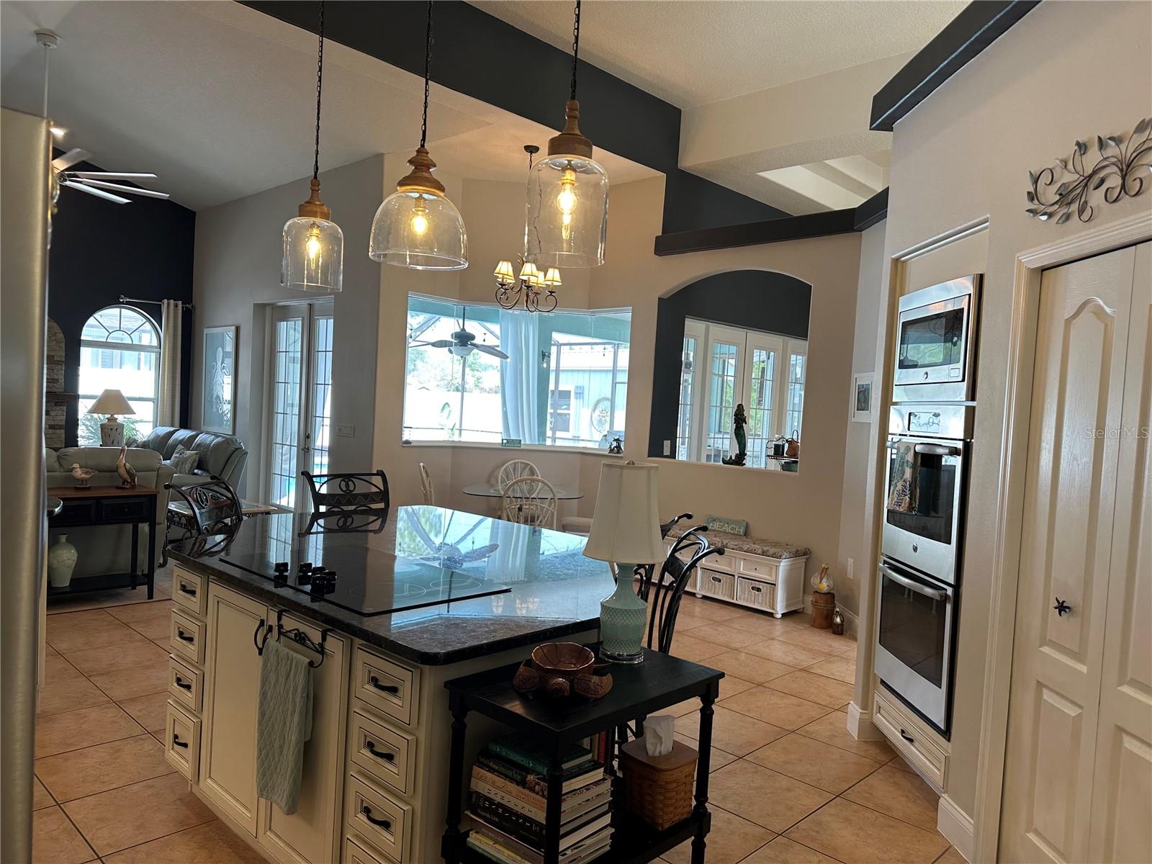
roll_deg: -2.9
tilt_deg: -0.8
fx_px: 799
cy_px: 432
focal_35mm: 24
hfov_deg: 71.6
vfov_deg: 56.8
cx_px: 576
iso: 125
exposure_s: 1/120
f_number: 1.78
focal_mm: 6.86
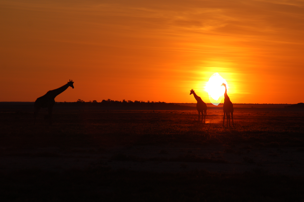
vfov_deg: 5.5
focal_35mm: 248
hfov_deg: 8.3
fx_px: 2088
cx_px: 152
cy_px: 101
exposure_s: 1/2000
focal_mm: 165
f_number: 5.6
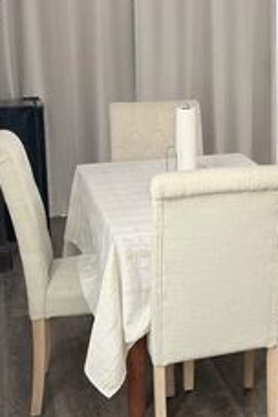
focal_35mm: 70
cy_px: 104
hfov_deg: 17.1
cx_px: 448
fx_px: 811
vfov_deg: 28.4
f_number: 1.78
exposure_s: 1/121
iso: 125
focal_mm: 6.76
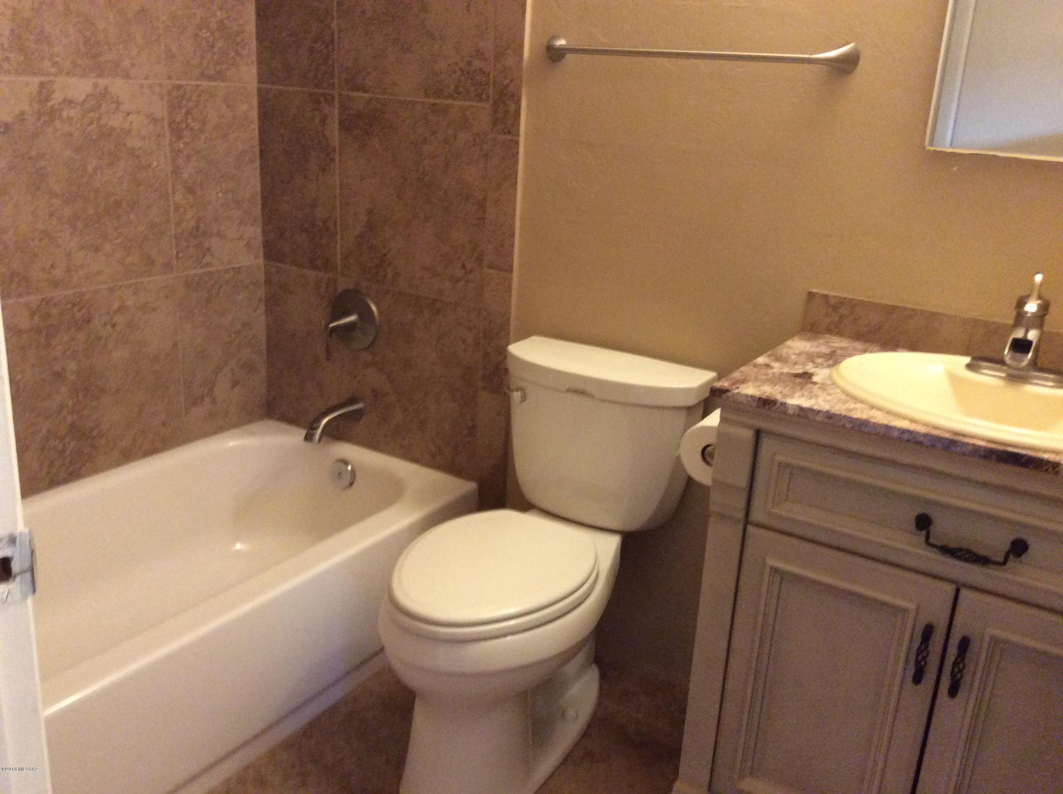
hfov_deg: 56.9
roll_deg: -4.9
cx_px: 532
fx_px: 981
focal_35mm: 32
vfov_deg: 44.1
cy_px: 397
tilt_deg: -17.4
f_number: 2.4
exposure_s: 1/20
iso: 250
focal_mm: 3.3
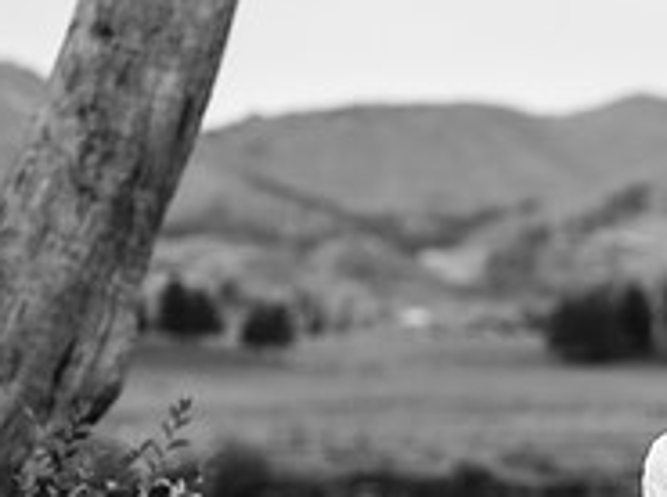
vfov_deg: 6.2
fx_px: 4577
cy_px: 520
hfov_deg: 8.3
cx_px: 793
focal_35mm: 238
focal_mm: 70
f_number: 2.8
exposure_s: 1/125
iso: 250
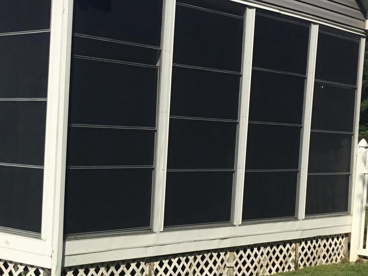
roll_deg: -1.5
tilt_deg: -4.6
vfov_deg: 19.6
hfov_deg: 25.5
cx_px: 74
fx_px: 797
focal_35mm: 75
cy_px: 163
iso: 25
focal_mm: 3.3
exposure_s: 1/2037
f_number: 2.4
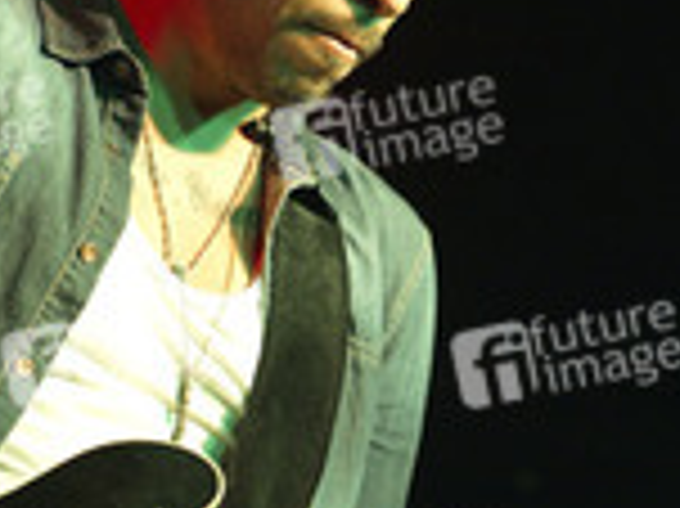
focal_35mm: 201
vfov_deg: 7.4
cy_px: 243
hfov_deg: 9.8
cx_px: 446
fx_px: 3945
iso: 3200
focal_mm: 70
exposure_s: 1/125
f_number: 2.8
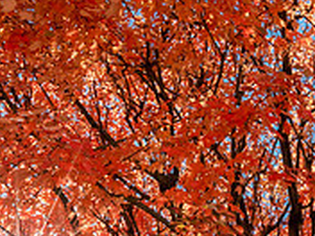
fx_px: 864
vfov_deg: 15.1
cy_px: 273
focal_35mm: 95
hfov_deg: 19.9
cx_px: 328
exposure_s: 1/100
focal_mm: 20
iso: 400
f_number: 16
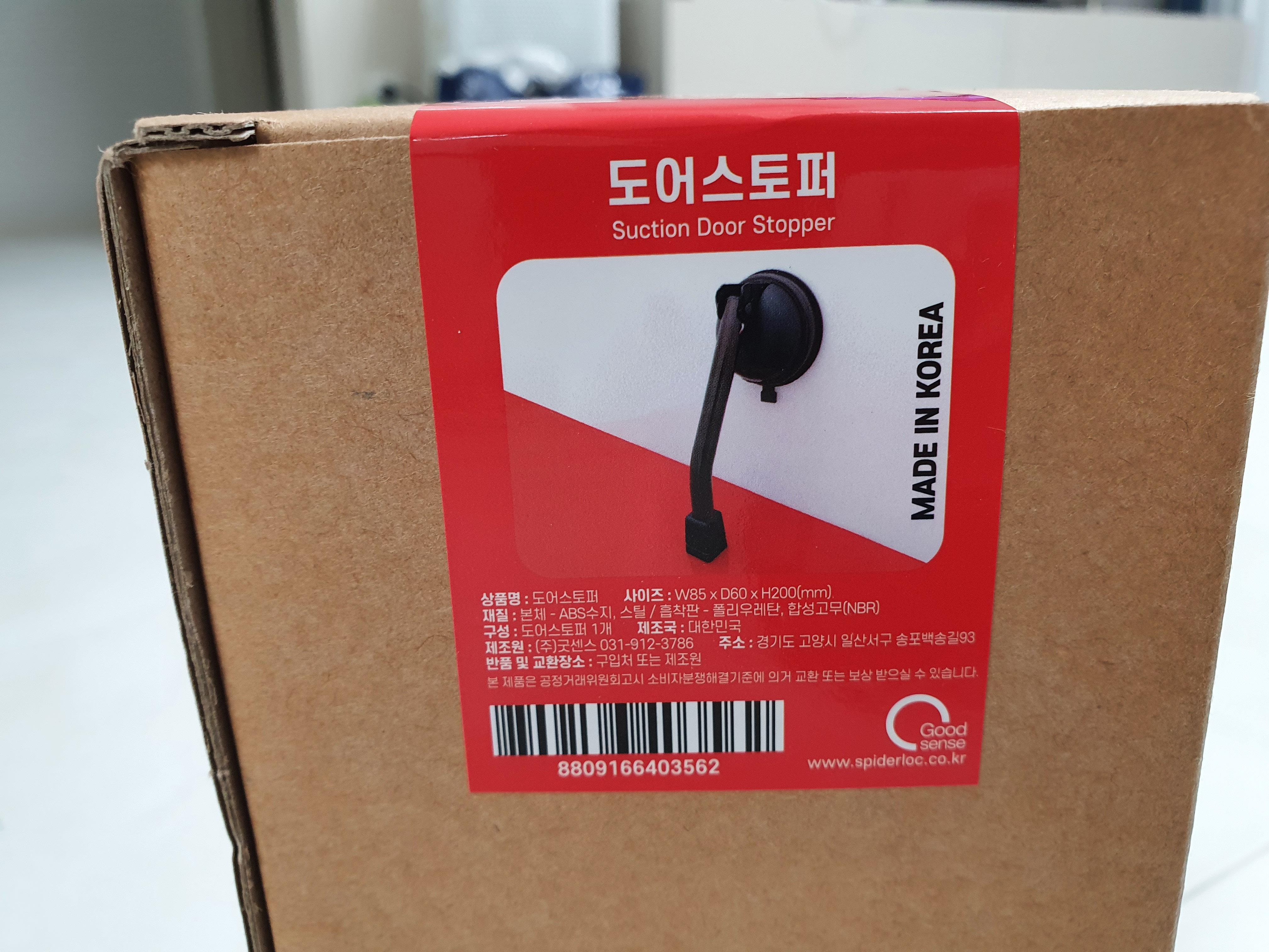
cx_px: 634
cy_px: 476
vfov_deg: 53.1
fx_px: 953
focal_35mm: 26
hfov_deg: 67.3
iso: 160
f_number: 2.4
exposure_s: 1/40
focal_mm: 4.32
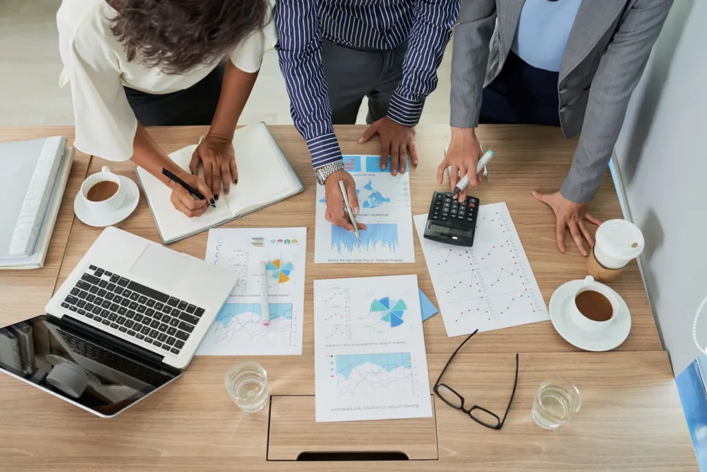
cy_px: 236
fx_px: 687
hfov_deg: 54.4
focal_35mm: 35
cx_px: 354
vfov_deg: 37.9
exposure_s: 1/90
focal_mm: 35
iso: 100
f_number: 4
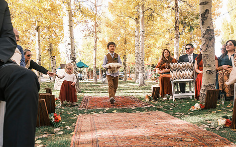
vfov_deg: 37.2
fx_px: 219
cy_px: 80
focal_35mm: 34
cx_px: 104
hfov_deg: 56.6
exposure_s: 1/125
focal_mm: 18
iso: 160
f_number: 4.5
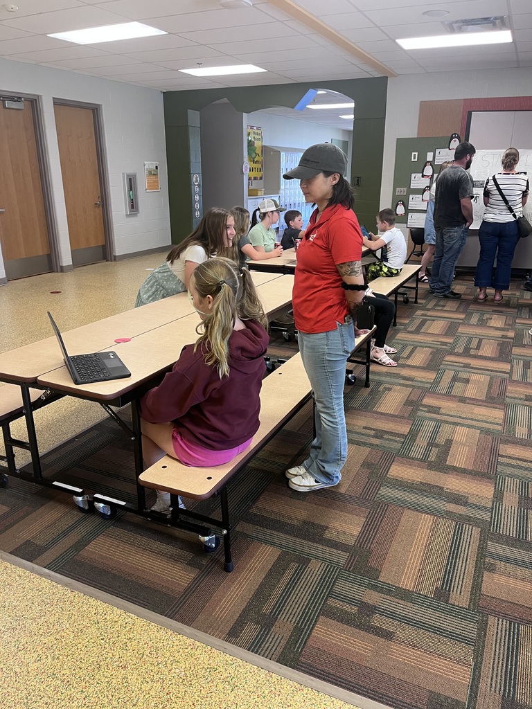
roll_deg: +0.8
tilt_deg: -19.2
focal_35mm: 26
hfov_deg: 53.1
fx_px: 533
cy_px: 354
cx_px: 266
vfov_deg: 67.3
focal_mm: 5.1
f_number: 1.6
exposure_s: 1/60
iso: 160
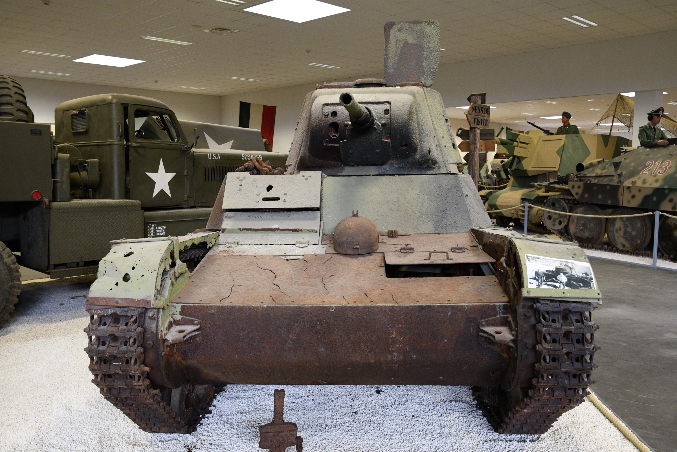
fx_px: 621
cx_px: 338
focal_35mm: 33
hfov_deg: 57.2
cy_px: 226
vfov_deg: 40.0
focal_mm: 22
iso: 1000
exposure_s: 1/80
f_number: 4.5
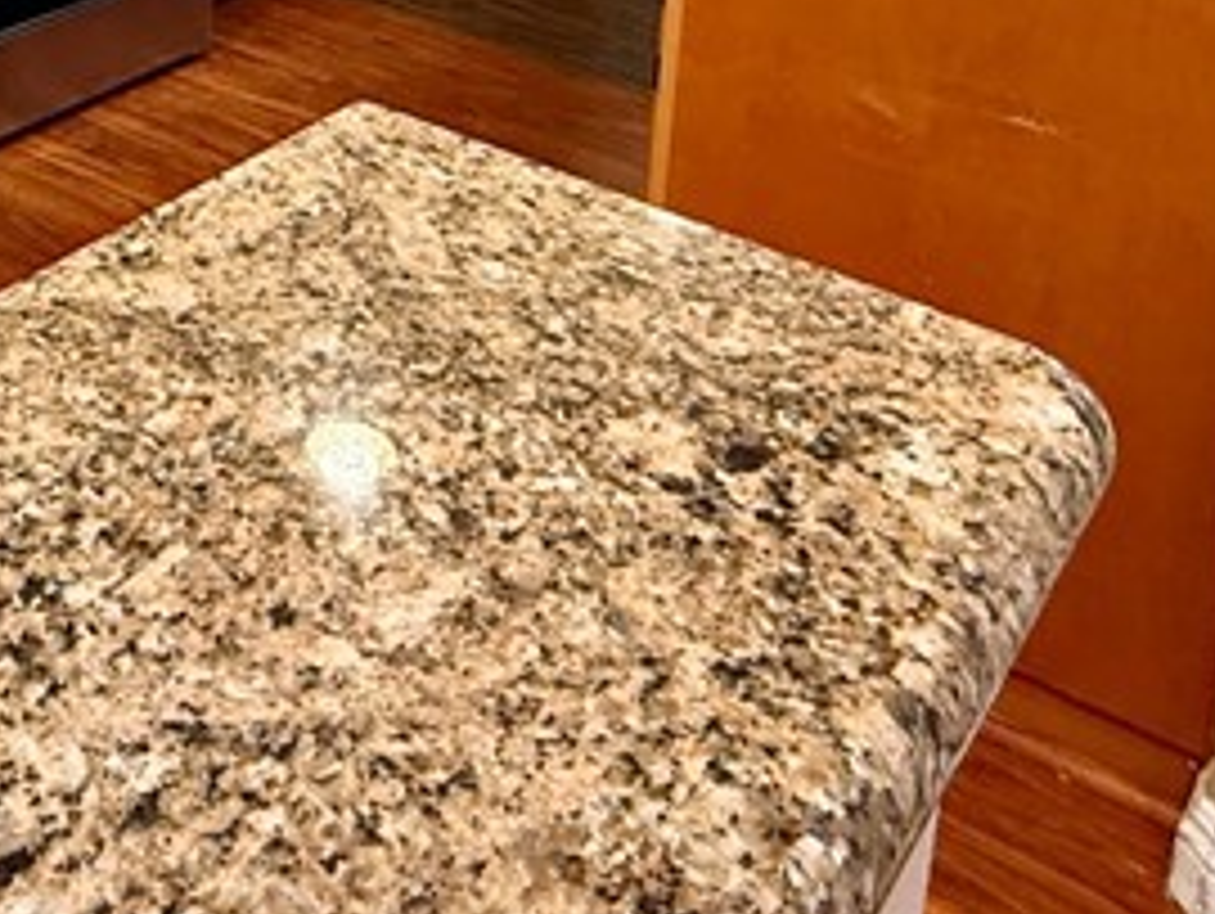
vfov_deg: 23.1
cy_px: -396
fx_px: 1862
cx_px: 122
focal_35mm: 53
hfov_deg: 34.2
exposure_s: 1/60
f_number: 2.2
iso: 320
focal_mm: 2.22
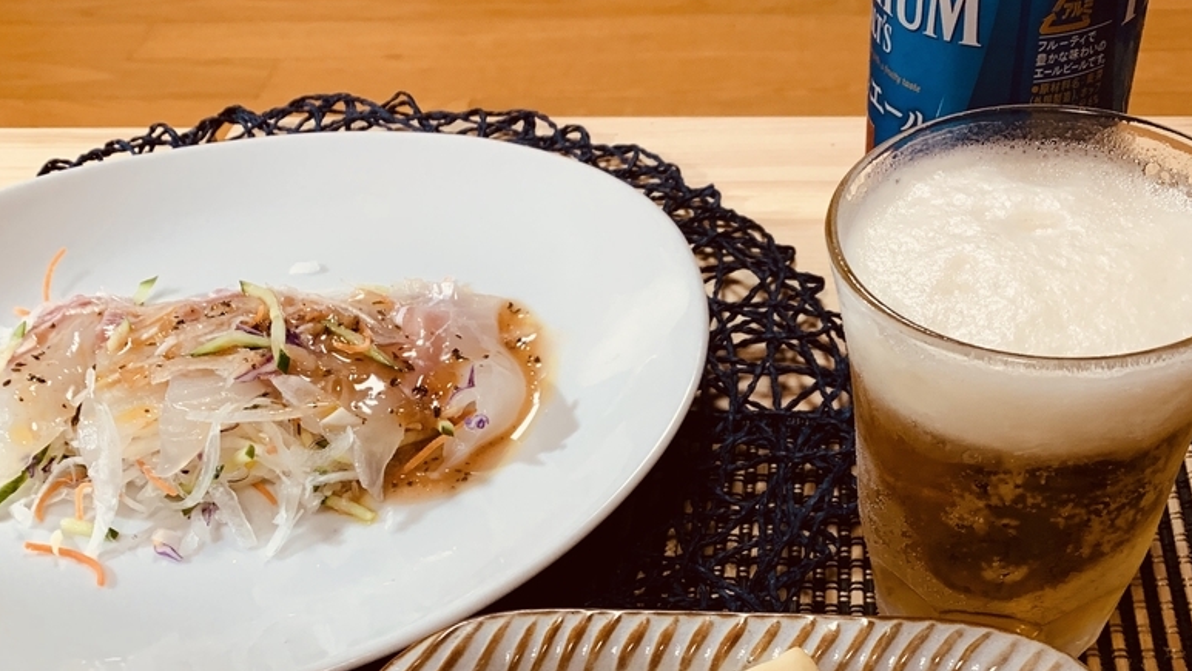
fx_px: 1391
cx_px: 643
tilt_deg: -47.6
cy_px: 600
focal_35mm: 44
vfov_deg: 26.2
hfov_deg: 46.4
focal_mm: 4.25
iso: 160
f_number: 1.8
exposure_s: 1/50
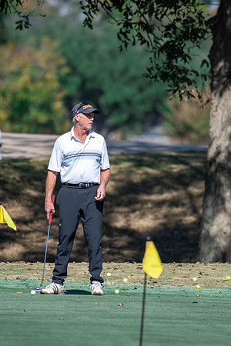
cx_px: 116
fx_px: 7218
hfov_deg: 1.8
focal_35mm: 750
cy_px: 173
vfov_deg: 2.7
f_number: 5.6
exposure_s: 1/2000
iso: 400
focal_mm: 500
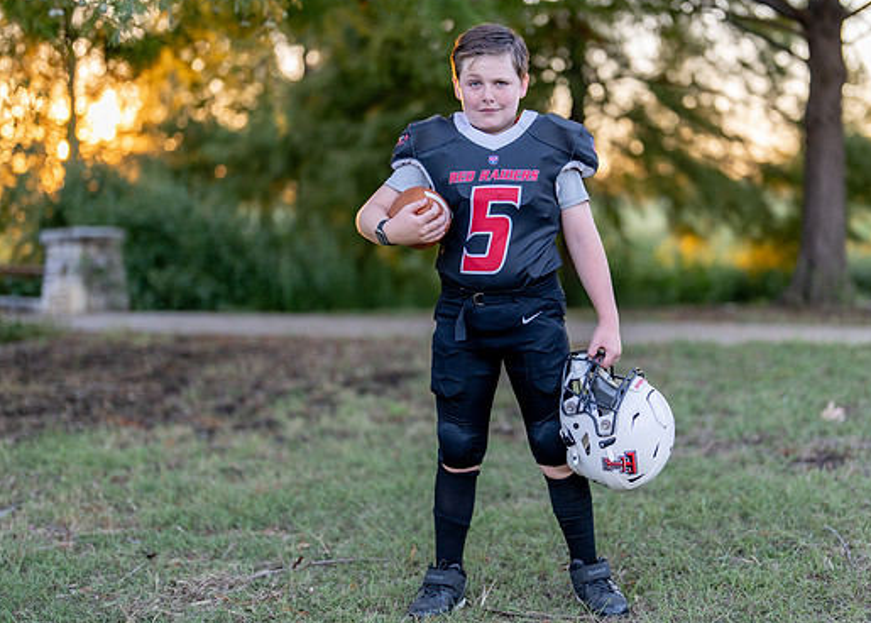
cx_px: 512
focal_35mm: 64
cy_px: 303
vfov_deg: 22.2
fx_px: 1583
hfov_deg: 30.7
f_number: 1.2
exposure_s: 1/320
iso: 100
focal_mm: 50
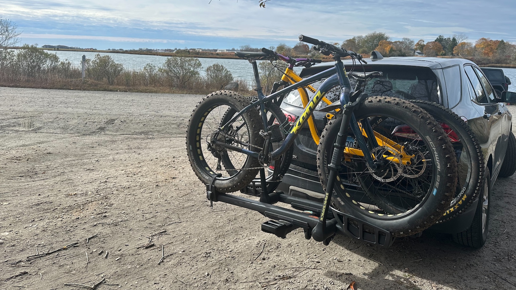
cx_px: 263
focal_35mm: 27
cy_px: 94
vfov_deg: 42.3
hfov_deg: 69.8
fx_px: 369
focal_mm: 6.86
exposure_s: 1/1183
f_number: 1.78
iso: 80
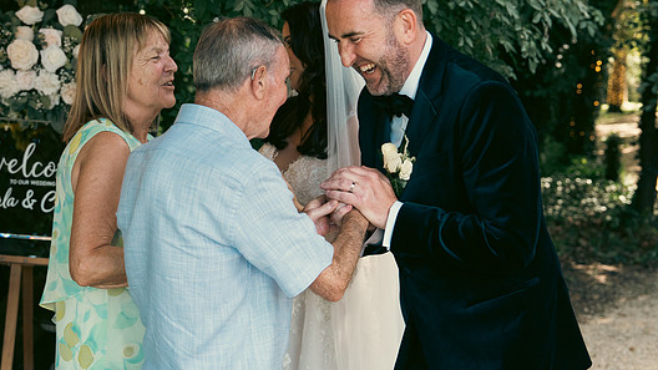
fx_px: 1204
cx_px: 344
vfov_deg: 17.5
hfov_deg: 30.6
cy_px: 161
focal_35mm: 69
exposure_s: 1/200
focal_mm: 40
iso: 500
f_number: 3.5
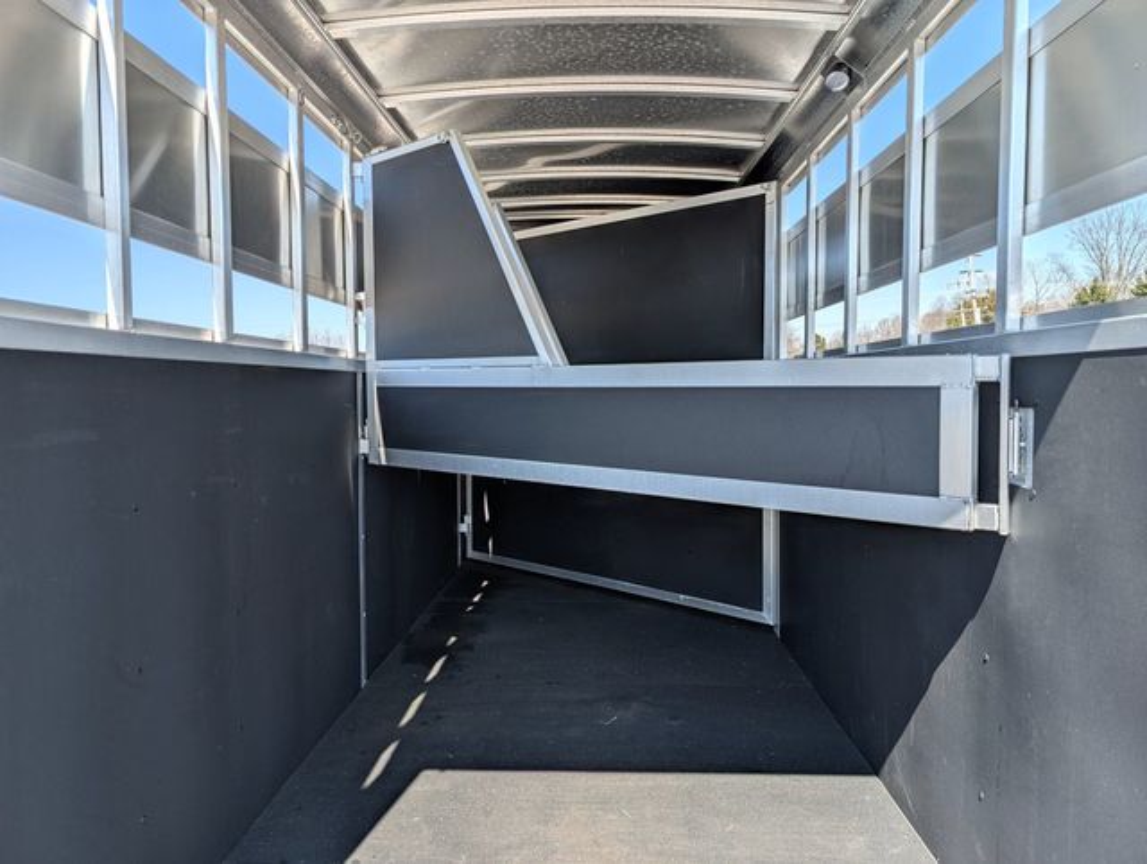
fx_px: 796
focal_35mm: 24
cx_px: 574
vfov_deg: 56.9
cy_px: 432
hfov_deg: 71.5
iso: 21
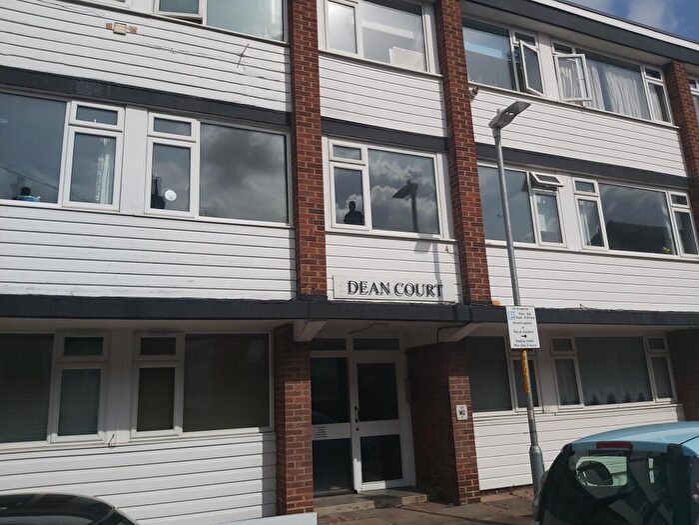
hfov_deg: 67.3
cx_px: 350
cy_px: 262
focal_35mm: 26
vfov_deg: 53.1
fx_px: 525
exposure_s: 1/6881
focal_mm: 3.92
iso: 64
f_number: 1.7
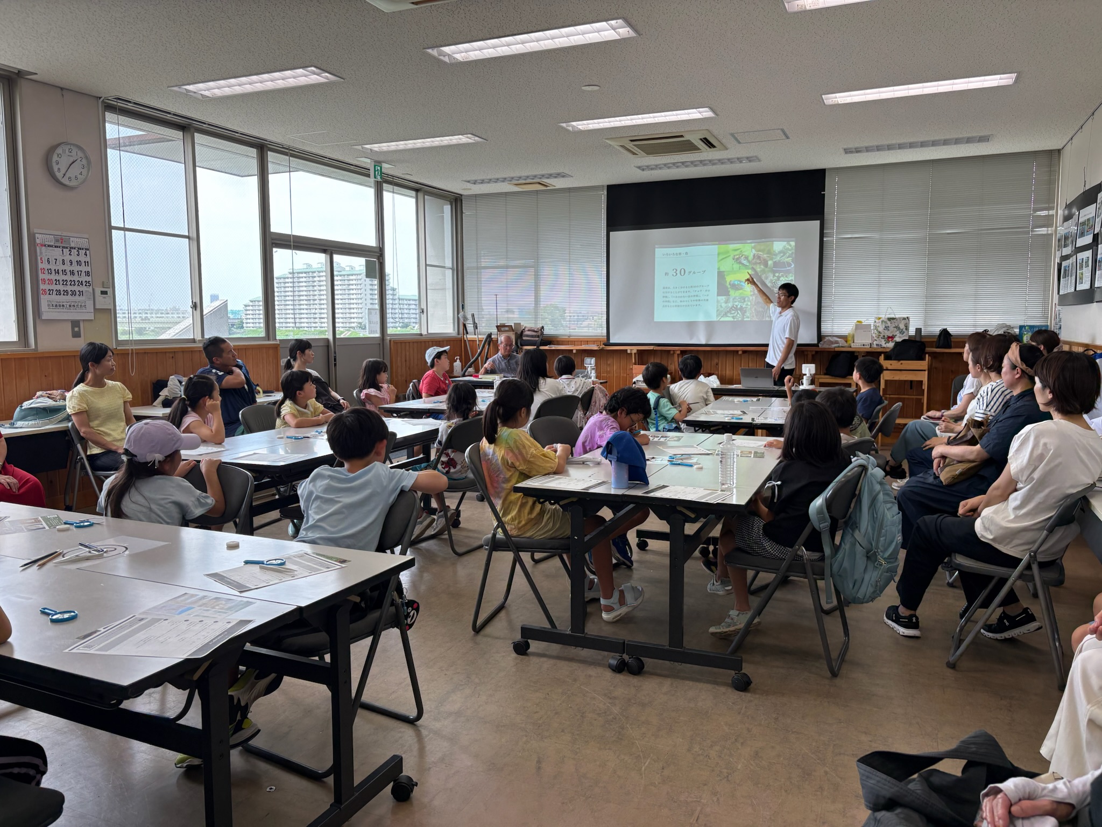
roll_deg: +0.4
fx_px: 828
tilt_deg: -5.3
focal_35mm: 26
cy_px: 414
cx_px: 551
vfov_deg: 53.1
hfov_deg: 67.3
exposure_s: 1/184
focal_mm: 5.96
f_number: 1.6
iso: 40
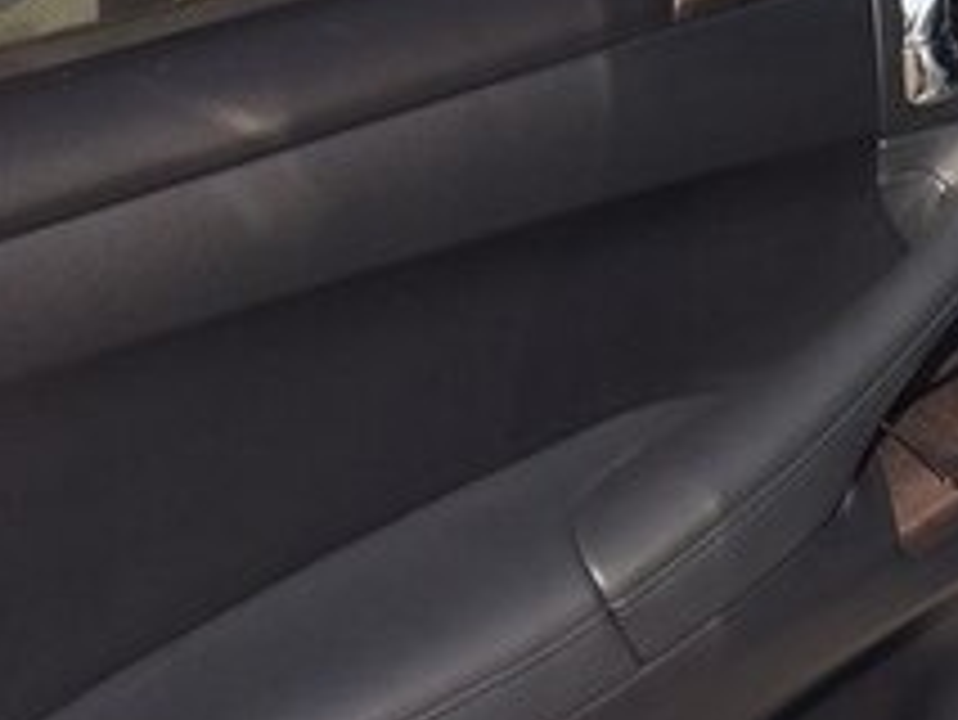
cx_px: 1007
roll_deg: +6.9
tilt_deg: -9.4
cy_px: -304
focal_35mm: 90
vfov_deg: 15.4
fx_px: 2492
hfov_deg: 20.9
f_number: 2.2
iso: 32
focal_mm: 4.15
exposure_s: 1/977
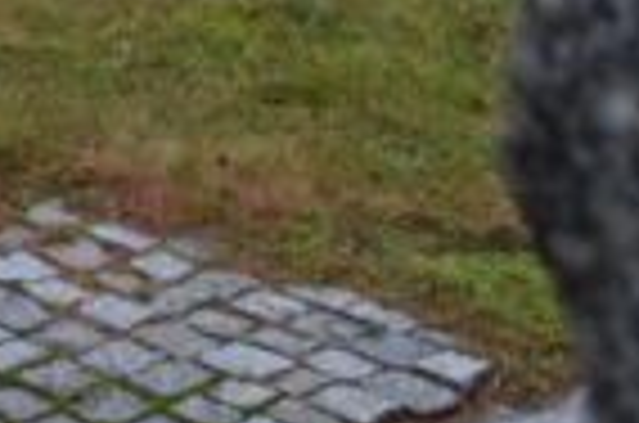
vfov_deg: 7.4
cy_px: -657
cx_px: -626
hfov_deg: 11.0
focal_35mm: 171
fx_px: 3023
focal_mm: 21
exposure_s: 1/1000
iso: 800
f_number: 3.8
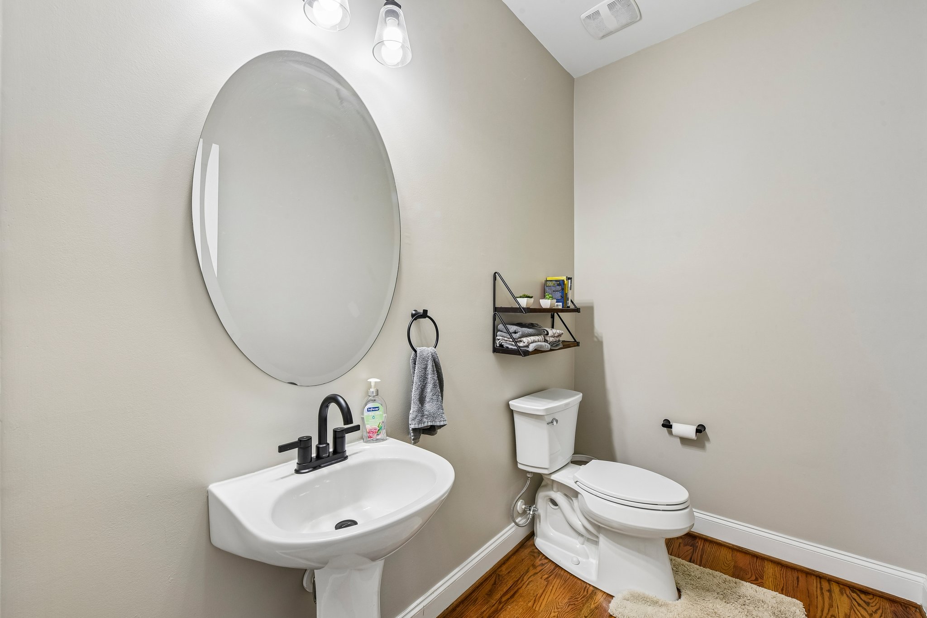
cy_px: 309
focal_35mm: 14
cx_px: 464
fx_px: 360
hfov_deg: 104.3
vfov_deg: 81.2
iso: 200
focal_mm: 14
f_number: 11
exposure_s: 1/5
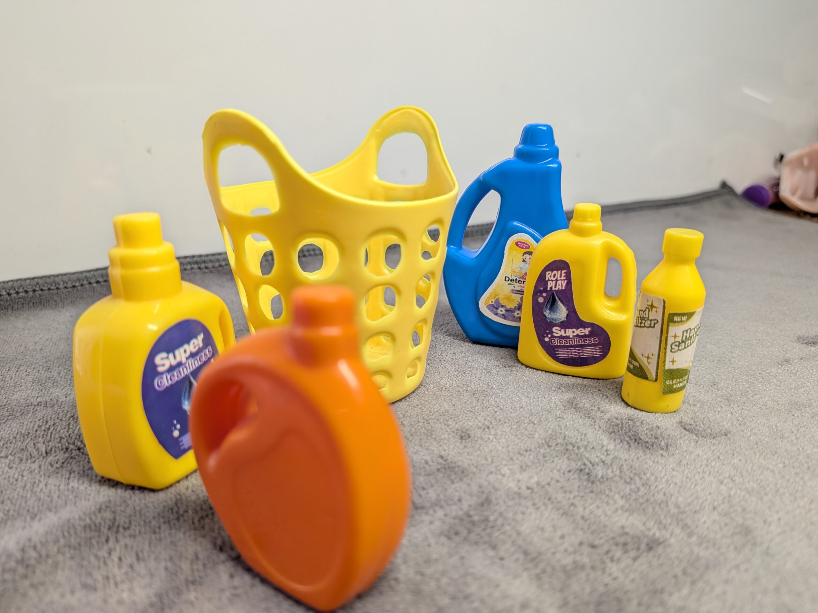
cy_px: 306
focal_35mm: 24
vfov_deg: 56.8
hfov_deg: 71.6
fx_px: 567
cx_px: 409
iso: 58
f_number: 1.7
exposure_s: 1/30
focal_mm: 4.53
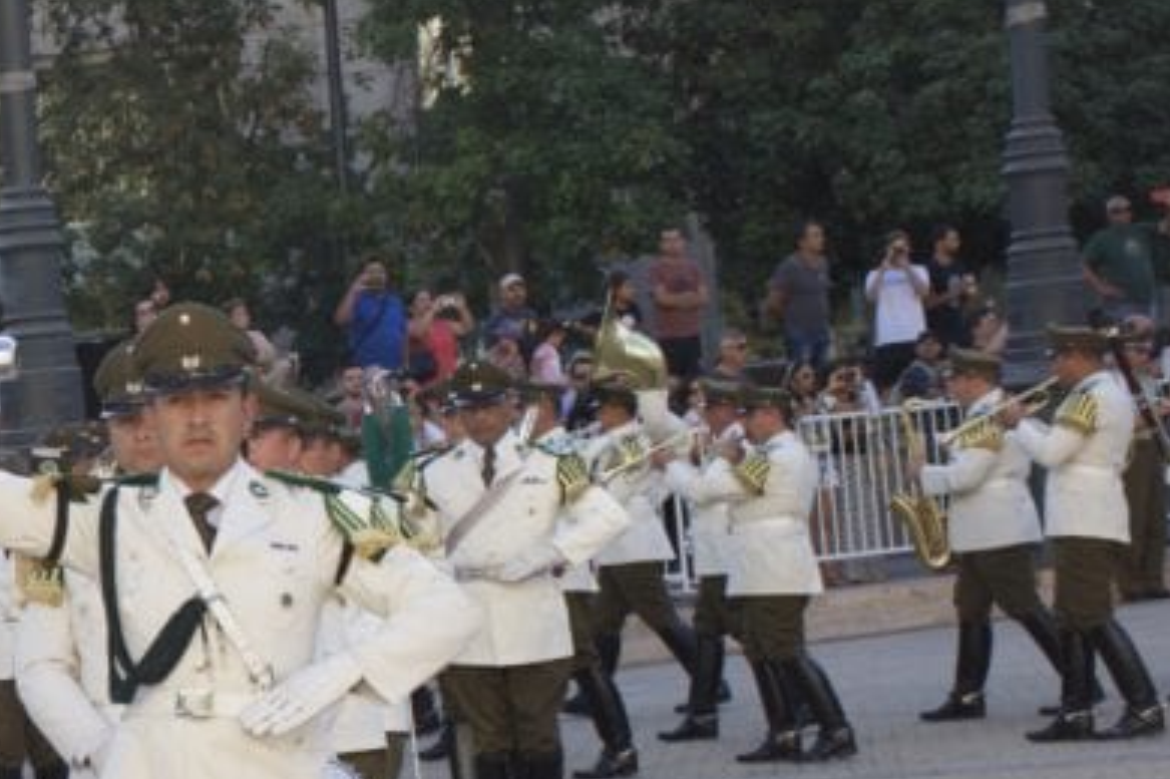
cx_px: -361
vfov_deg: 8.7
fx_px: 5133
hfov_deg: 12.6
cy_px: 672
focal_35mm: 158
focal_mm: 40
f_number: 8
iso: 280
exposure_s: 1/250
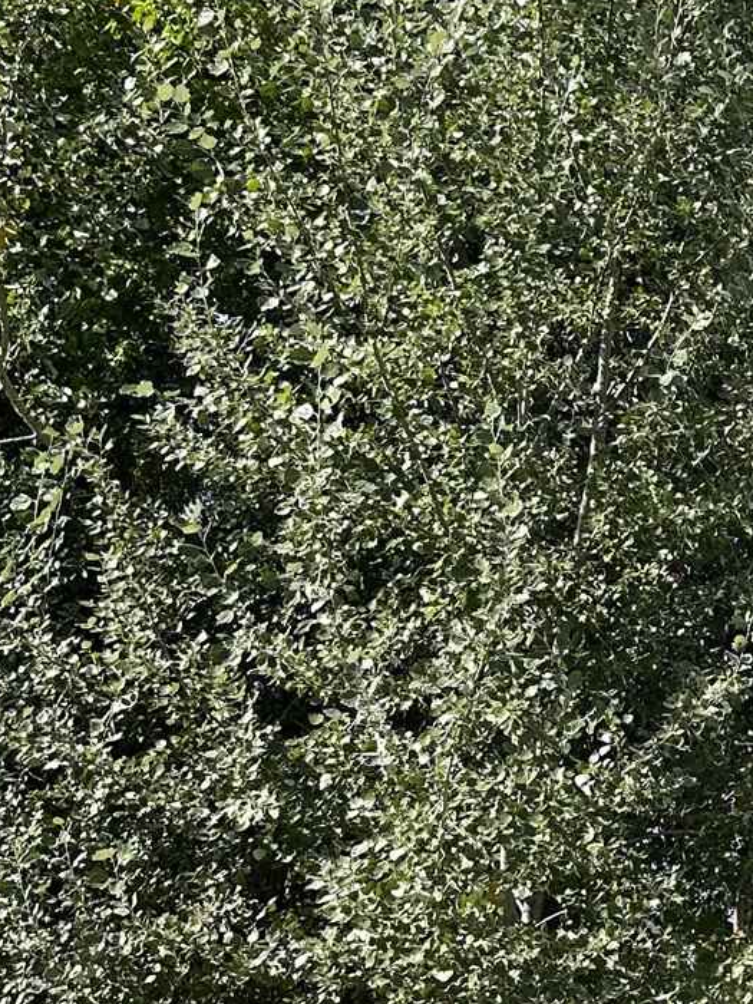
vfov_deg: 24.7
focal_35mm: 79
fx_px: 2291
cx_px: 971
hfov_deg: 17.5
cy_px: 561
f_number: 1.78
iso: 80
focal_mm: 6.86
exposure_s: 1/2203
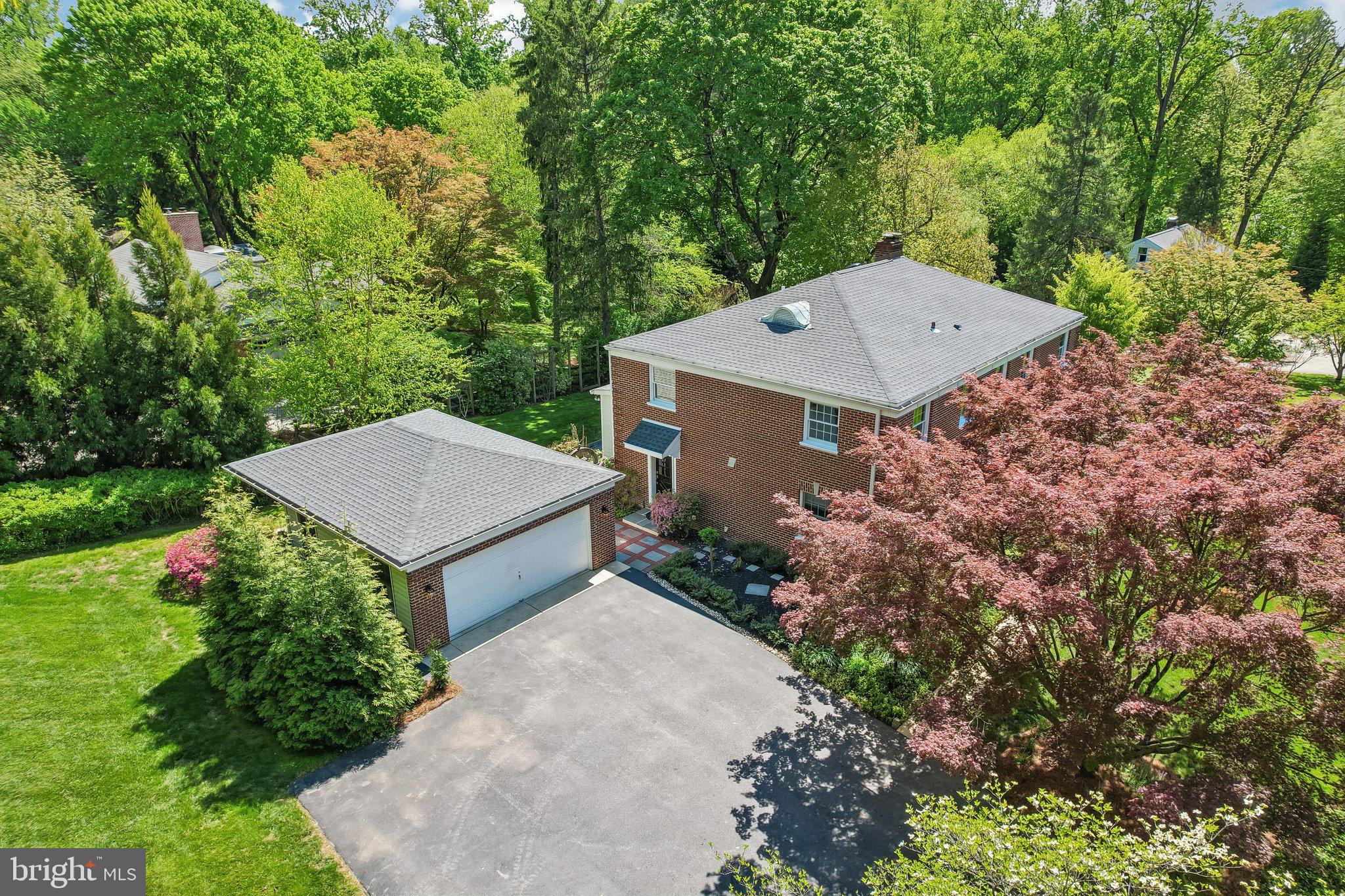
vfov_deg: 57.2
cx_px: 672
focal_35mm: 22
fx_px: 822
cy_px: 448
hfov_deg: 78.6
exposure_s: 1/640
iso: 100
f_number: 2.8
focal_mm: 8.4
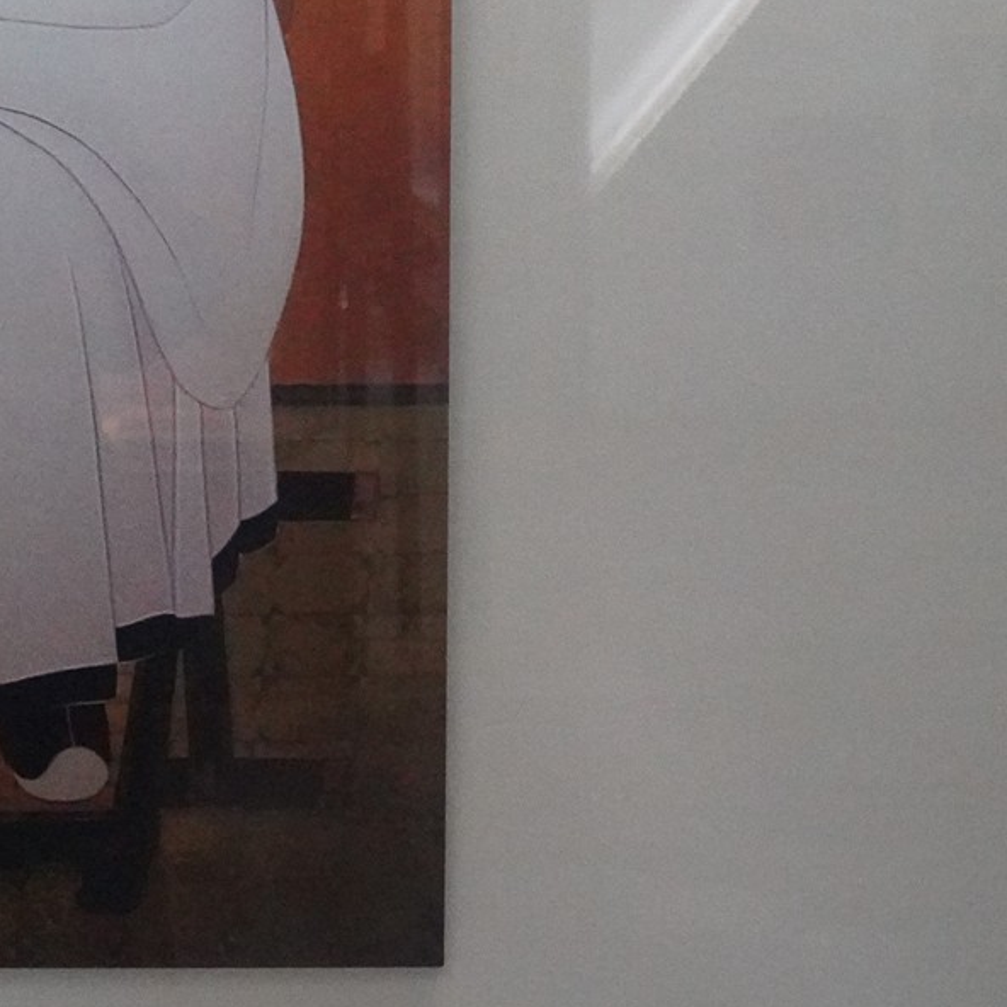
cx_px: -54
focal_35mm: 135
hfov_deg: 12.7
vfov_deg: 12.8
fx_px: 4443
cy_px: 12
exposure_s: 1/100
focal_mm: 47
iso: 20000
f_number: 8
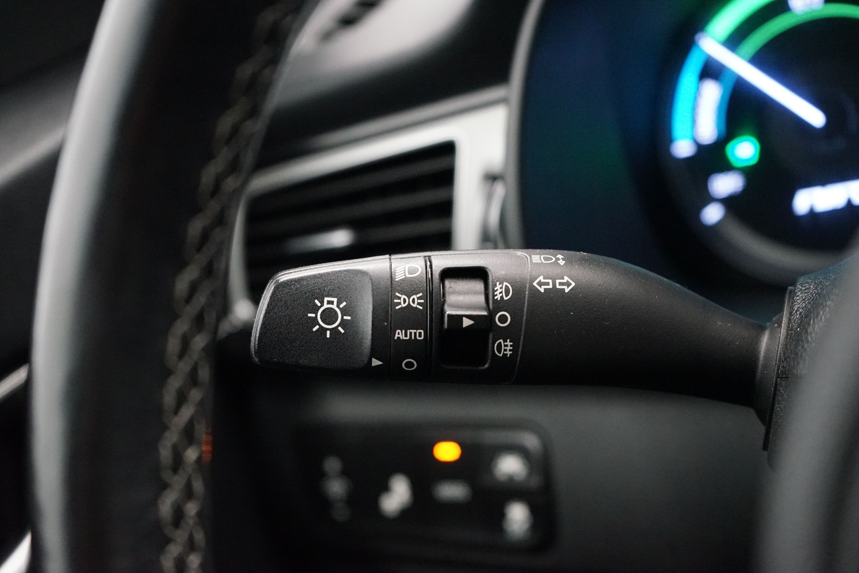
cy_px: 286
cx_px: 430
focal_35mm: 50
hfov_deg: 39.6
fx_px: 1193
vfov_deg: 27.0
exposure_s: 1/60
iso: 6400
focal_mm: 50
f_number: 4.5
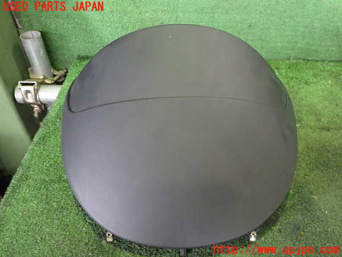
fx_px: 296
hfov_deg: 60.0
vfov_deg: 46.8
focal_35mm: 30
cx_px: 171
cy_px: 128
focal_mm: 5.4
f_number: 2.3
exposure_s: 1/30
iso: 800
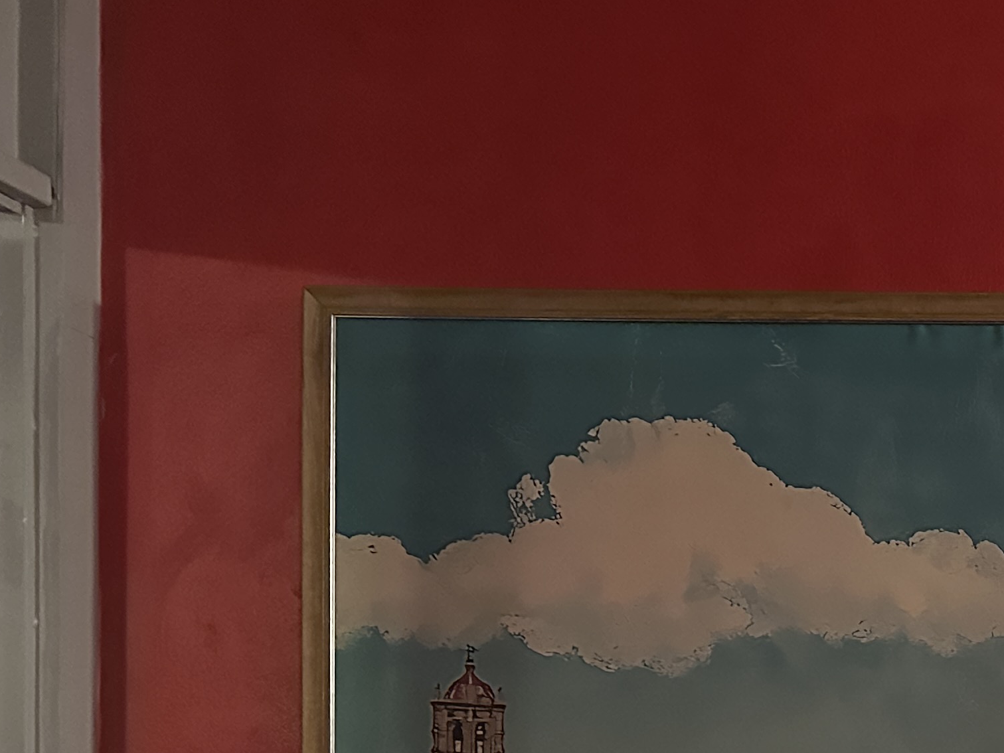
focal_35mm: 64
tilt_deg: +1.0
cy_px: 864
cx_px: 1266
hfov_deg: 26.3
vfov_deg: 21.5
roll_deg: -0.5
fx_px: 1856
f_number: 1.78
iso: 1000
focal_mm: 6.86
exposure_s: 1/33
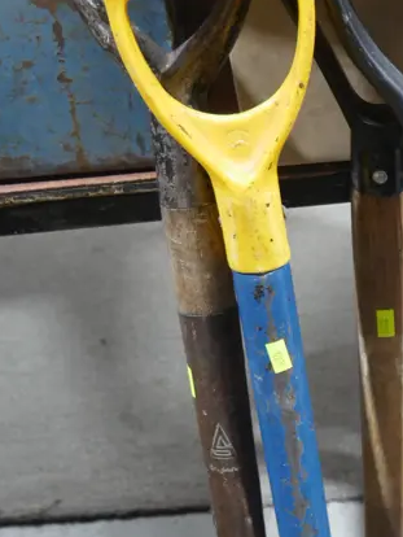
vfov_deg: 22.5
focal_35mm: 84
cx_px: 451
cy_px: 514
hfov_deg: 17.0
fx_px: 1303
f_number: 4
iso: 1600
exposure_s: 1/60
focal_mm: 17
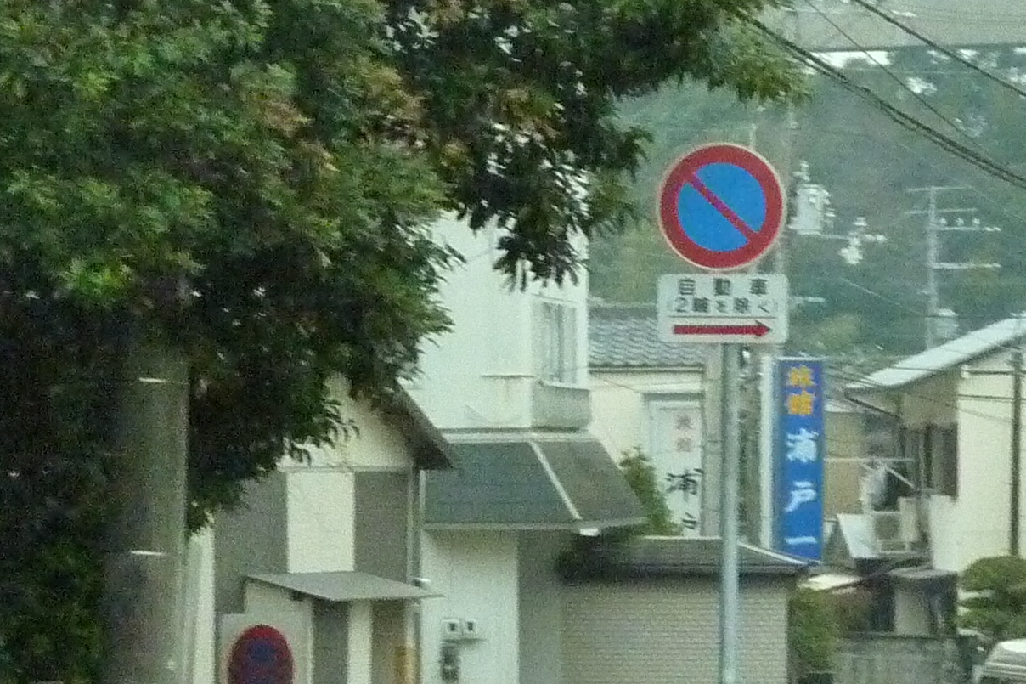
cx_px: 649
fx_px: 8691
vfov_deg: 4.5
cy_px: 566
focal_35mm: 305
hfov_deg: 6.8
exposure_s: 1/400
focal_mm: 15.8
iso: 1250
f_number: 4.3
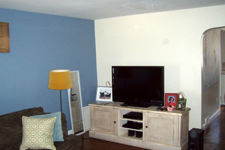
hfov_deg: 50.7
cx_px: 112
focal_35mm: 38
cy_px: 74
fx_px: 237
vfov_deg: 35.1
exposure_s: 1/60
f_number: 2.8
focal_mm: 6
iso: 200
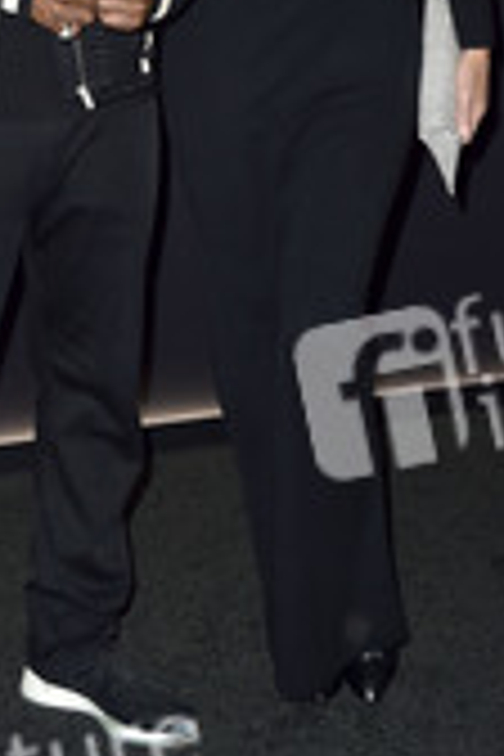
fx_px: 2205
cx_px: 119
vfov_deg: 19.3
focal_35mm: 105
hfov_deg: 13.0
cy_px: 148
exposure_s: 1/250
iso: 500
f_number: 6.3
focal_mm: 44
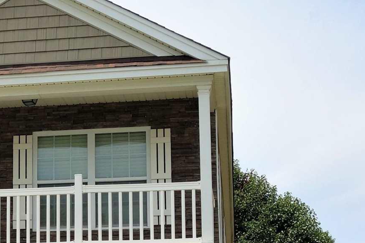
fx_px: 1003
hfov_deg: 19.7
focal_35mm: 99
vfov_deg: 13.4
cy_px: 308
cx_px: -35
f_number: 5.6
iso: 125
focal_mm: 10.4
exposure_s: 1/800
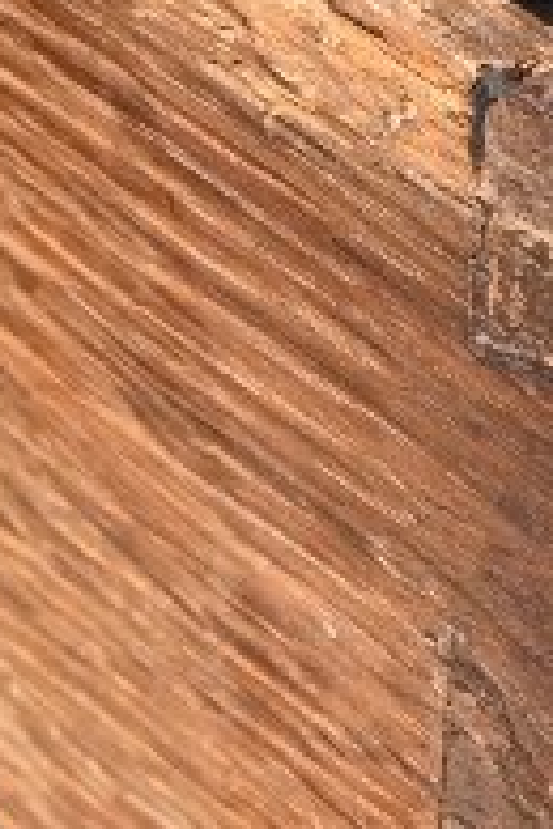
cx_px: -668
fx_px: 5530
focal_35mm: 240
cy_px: 336
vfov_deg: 8.6
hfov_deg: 5.6
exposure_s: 1/320
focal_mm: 26
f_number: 6.3
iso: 100
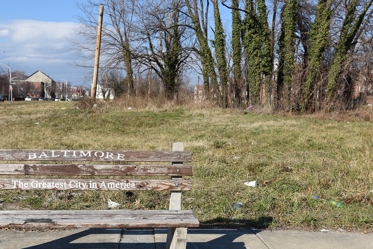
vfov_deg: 27.5
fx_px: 508
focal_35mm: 49
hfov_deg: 40.2
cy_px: 152
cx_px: 147
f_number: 5.6
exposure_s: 1/1600
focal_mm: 35
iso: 320
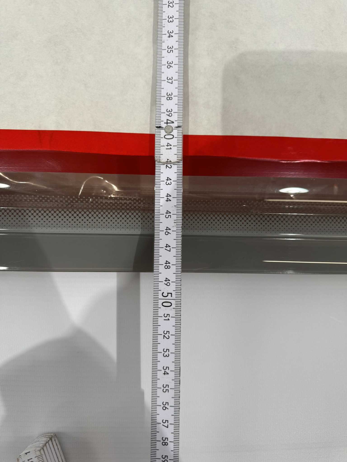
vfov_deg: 71.6
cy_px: 231
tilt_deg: -81.0
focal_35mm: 24
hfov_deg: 56.8
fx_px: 321
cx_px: 174
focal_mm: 6.76
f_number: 1.78
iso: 64
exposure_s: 1/255
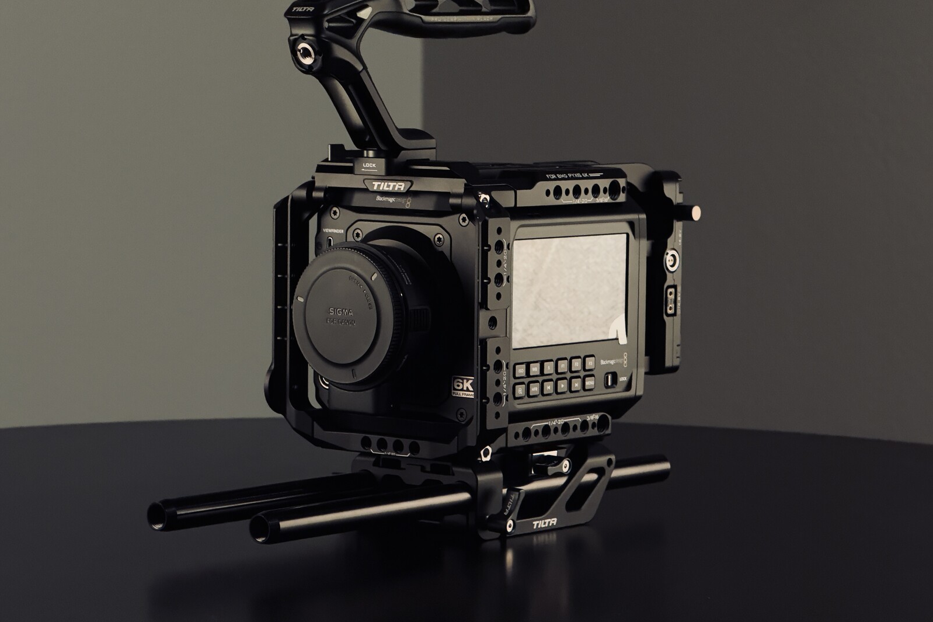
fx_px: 3239
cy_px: 294
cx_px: 466
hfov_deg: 16.4
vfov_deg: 11.0
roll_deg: -0.8
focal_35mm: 125
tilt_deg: -4.2
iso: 1600
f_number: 2.8
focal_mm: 15.66
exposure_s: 1/40
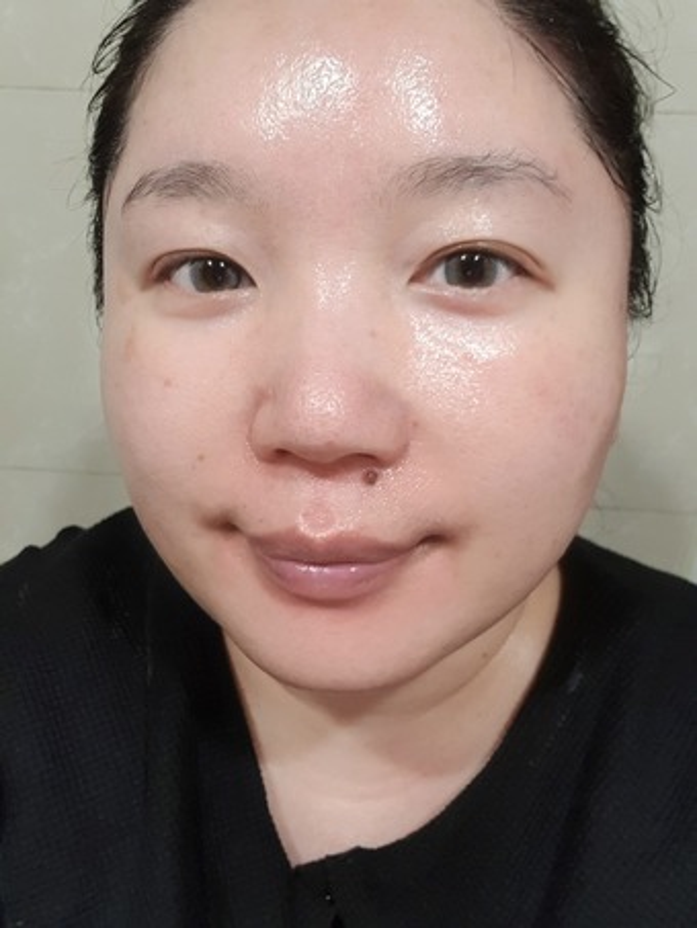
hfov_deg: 45.5
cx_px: 348
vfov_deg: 58.3
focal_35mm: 31
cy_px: 464
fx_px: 832
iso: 160
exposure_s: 1/40
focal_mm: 2.92
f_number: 1.7
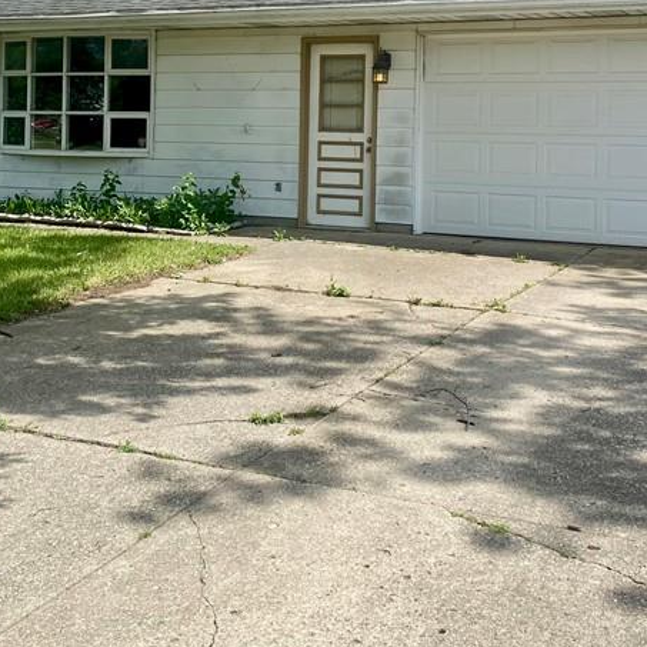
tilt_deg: +0.0
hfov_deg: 32.7
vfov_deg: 31.9
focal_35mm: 52
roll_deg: -1.2
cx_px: 283
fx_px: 1100
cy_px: 127
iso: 32
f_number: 1.8
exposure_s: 1/2183
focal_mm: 4.25
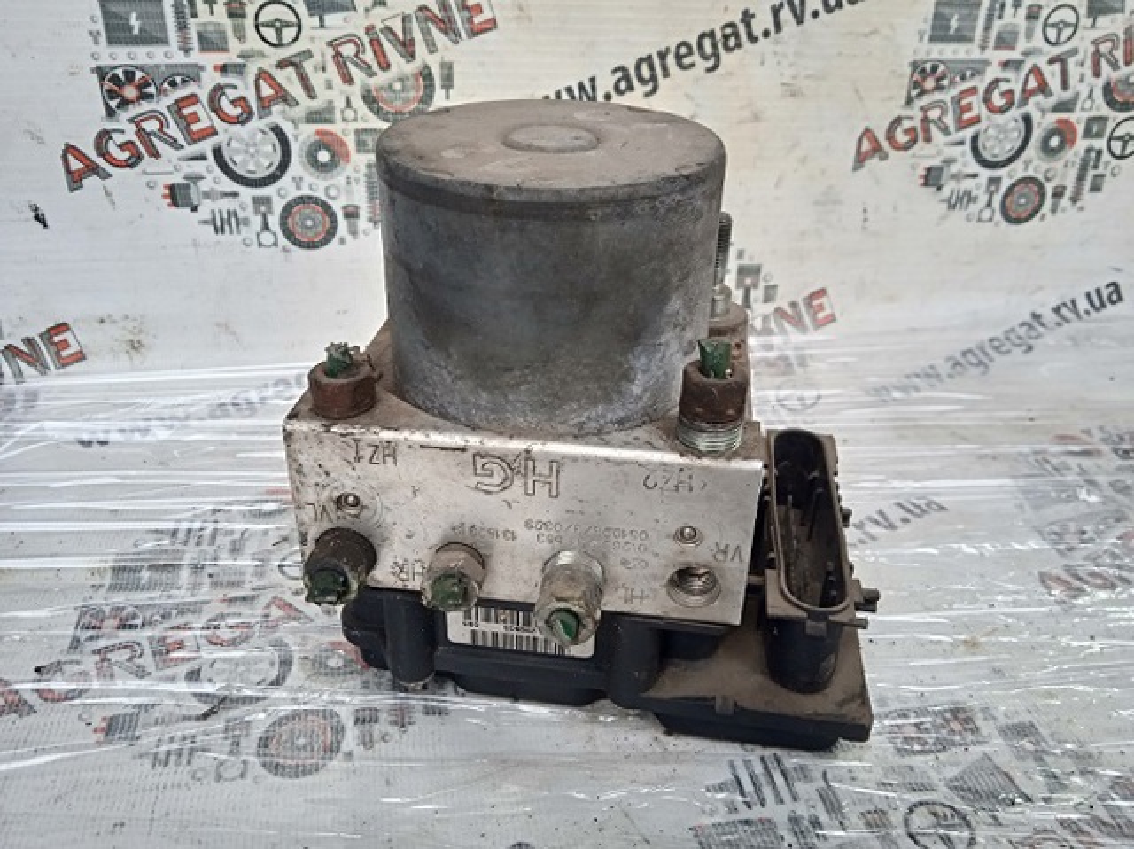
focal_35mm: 28
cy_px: 424
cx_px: 567
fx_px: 917
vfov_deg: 49.7
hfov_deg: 63.5
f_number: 2.2
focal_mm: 3.43
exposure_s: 1/100
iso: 188
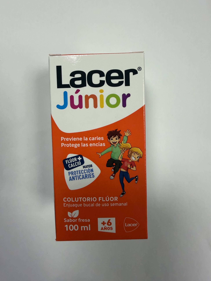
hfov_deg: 56.8
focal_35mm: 24
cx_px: 106
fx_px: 195
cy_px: 140
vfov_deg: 71.6
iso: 160
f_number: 2.2
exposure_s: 1/100
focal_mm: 2.22
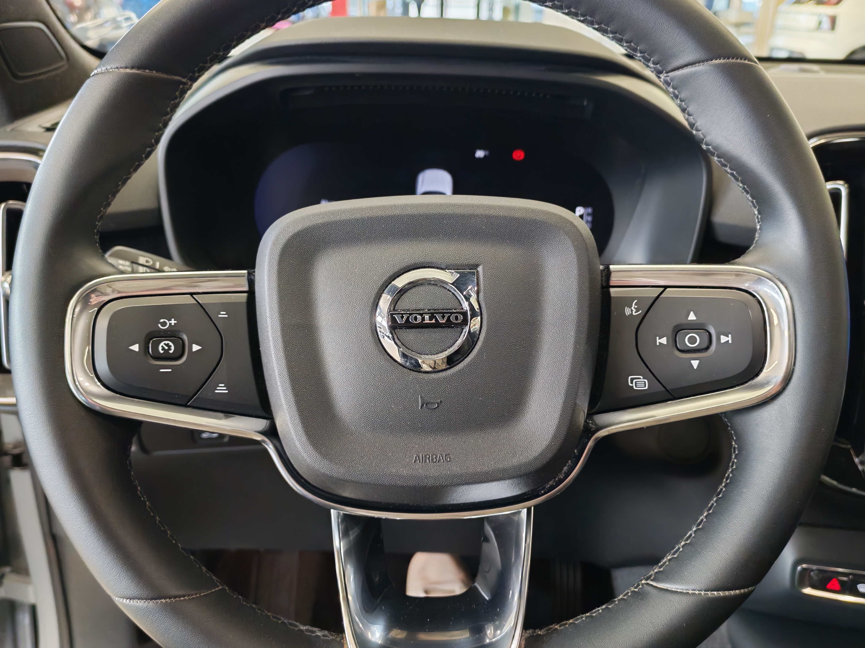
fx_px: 800
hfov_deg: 56.8
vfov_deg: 44.2
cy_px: 324
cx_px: 432
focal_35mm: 32
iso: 1000
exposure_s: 1/100
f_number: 1.9
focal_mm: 6.12
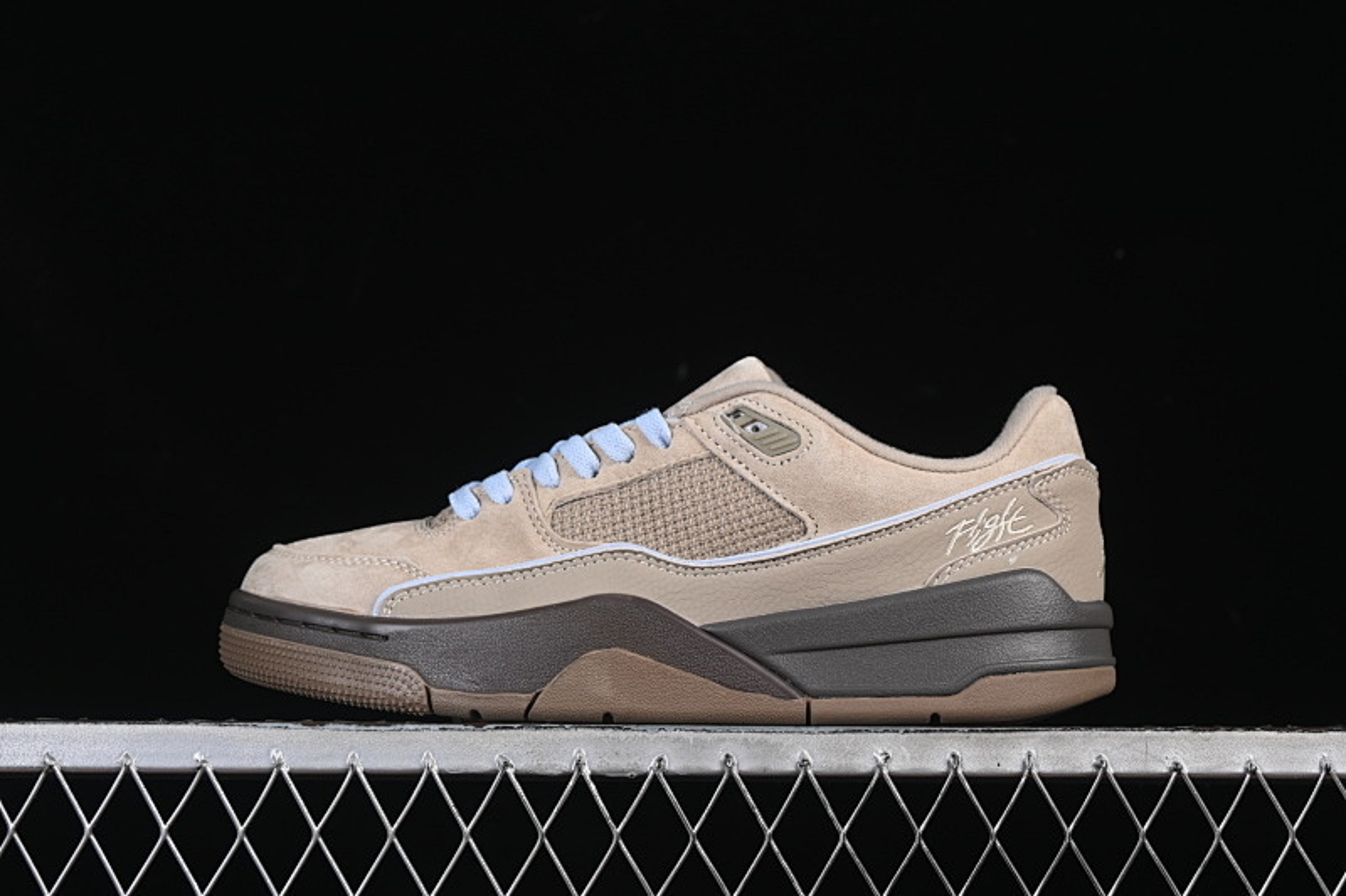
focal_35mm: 75
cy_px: 448
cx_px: 673
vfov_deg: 18.2
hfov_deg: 27.0
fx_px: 2803
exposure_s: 1/80
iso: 160
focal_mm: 50
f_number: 8
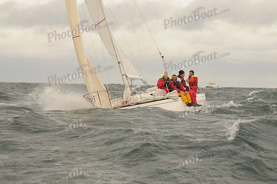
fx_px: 1037
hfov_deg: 15.2
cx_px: 138
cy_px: 92
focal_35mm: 135
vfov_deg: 10.1
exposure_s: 1/1000
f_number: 5
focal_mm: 90
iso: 200
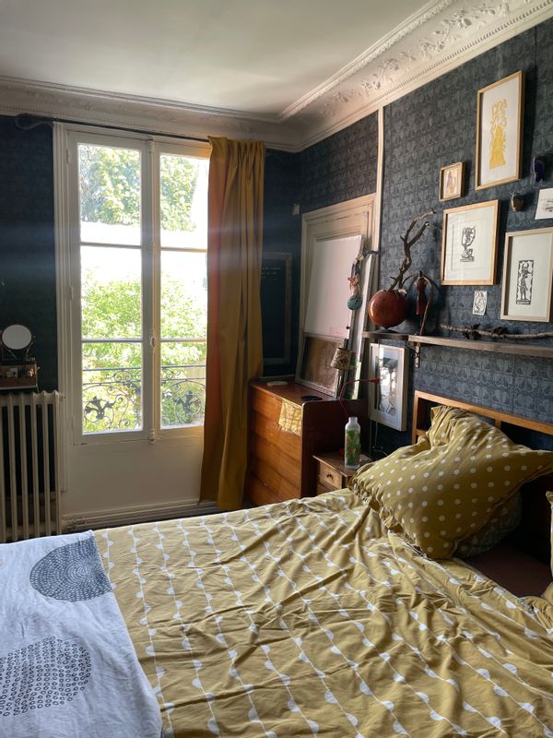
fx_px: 554
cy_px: 369
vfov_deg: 67.3
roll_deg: -0.9
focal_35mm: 26
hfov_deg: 53.1
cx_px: 276
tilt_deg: -6.9
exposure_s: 1/121
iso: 125
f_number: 1.6
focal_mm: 4.2
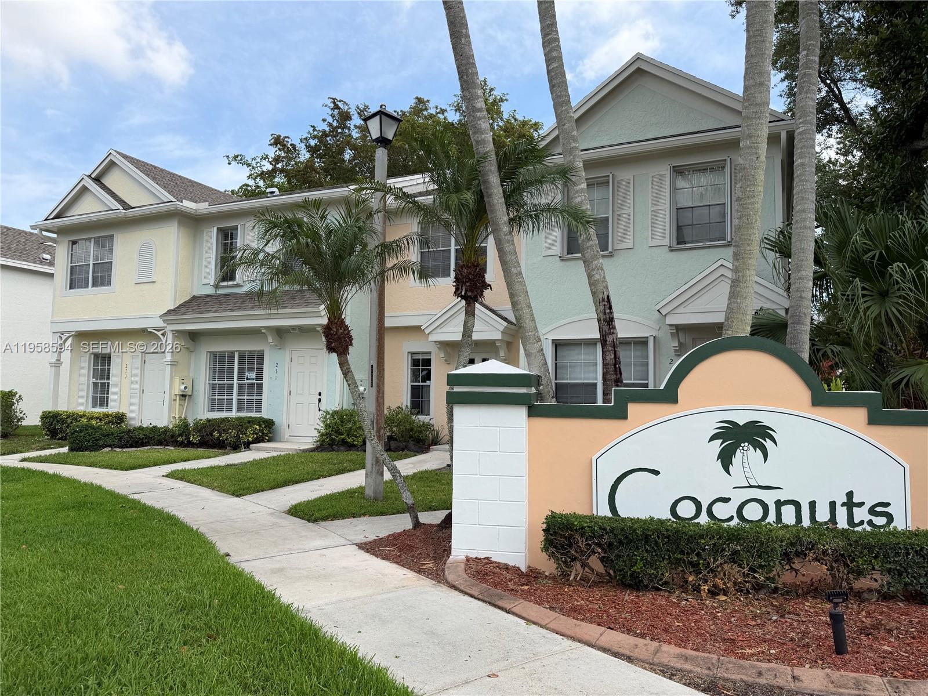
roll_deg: +0.0
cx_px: 464
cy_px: 348
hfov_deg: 71.6
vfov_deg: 56.8
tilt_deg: +4.9
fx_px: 643
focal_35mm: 24
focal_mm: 6.76
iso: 80
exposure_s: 1/2907
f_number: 1.78
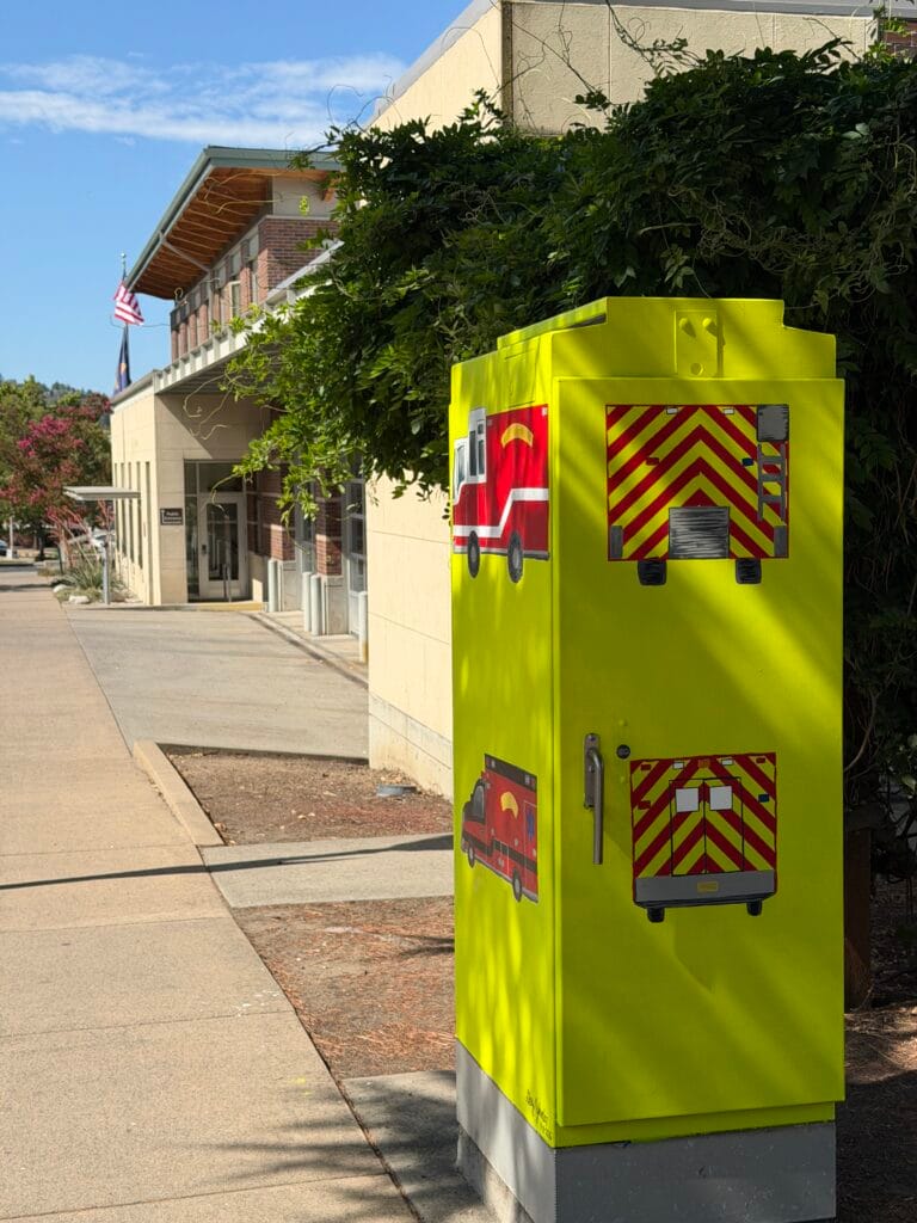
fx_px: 1695
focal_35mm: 48
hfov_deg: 30.3
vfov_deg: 39.7
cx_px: 458
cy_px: 612
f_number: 1.78
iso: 64
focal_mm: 6.76
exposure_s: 1/3704
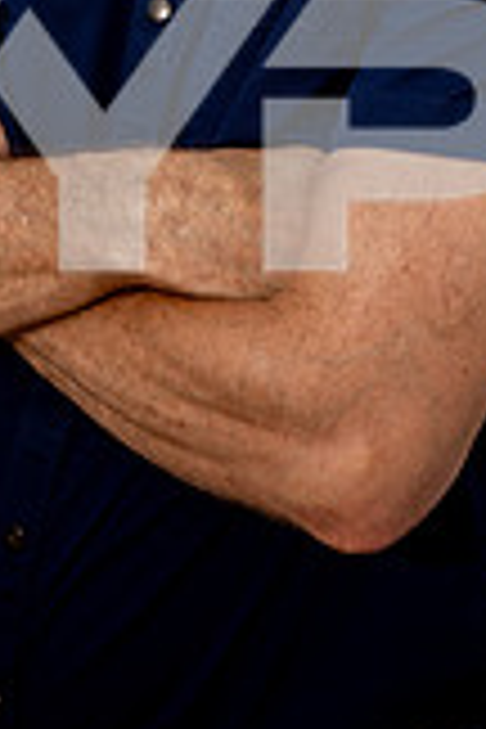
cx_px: 220
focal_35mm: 195
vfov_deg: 10.4
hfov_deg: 7.0
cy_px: -180
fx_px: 3948
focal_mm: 70
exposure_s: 1/250
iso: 80
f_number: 6.3
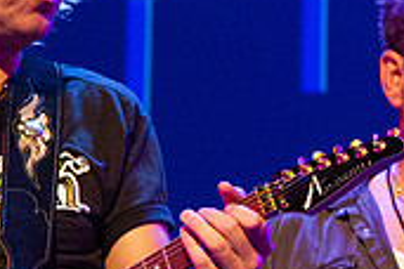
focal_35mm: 373
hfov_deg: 5.5
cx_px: 258
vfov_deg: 3.7
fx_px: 4186
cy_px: 231
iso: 8000
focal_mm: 110
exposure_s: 1/125
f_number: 7.1
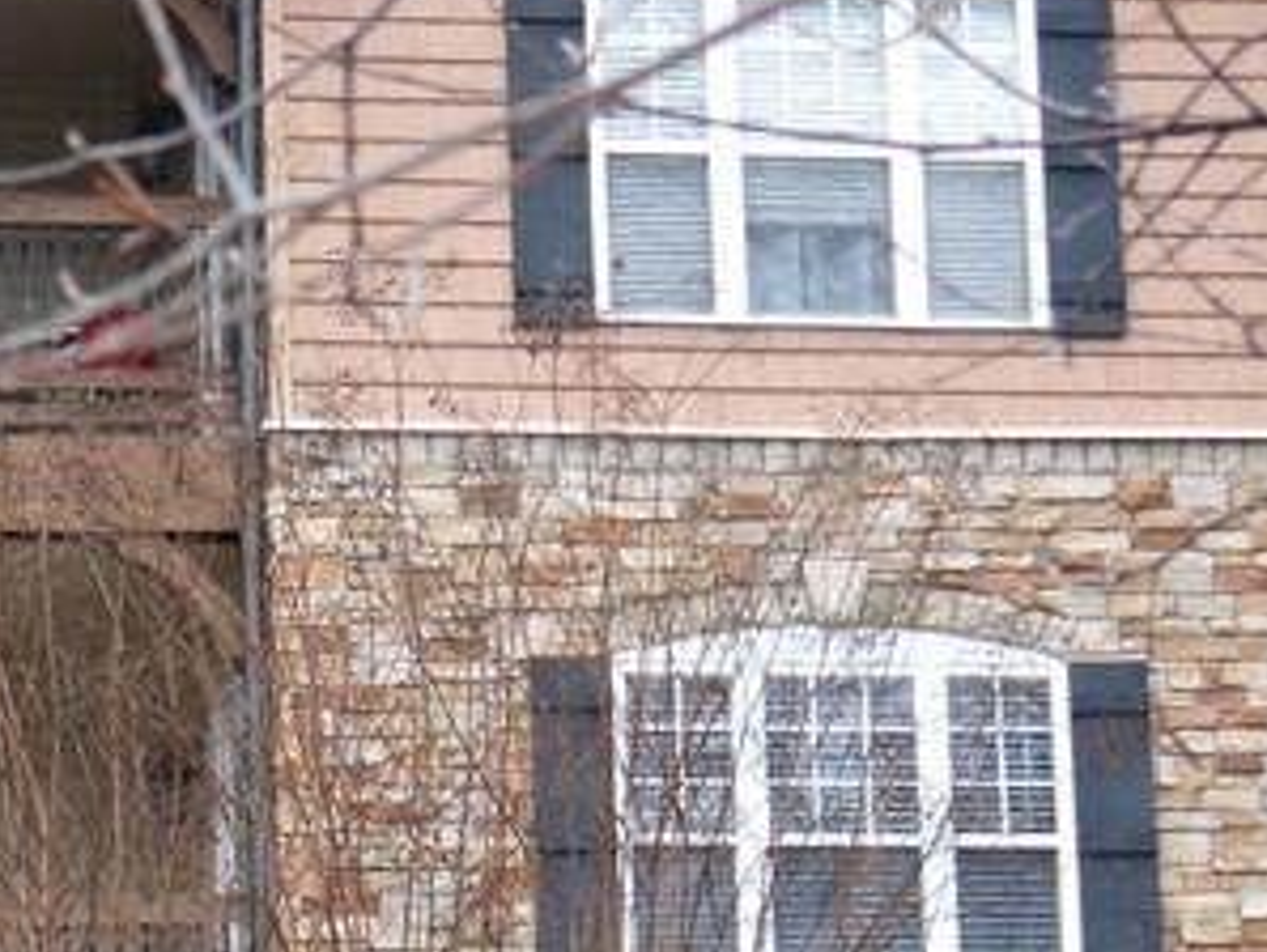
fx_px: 5275
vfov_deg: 10.3
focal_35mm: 144
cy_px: 820
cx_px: -189
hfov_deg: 13.4
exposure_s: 1/100
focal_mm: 21
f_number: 4.6
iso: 200
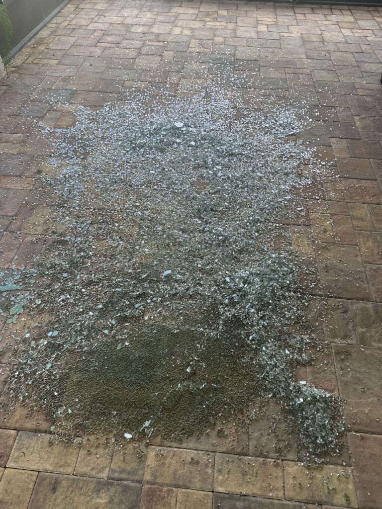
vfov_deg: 71.6
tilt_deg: -51.6
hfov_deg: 56.8
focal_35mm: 24
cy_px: 254
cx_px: 191
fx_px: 353
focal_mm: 6.86
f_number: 1.78
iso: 64
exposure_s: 1/120
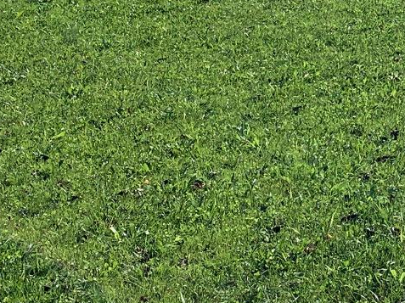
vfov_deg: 12.8
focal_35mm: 110
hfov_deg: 16.8
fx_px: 1286
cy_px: -147
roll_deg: +0.8
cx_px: 534
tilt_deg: -0.9
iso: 25
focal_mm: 4.25
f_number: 1.8
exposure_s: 1/4098
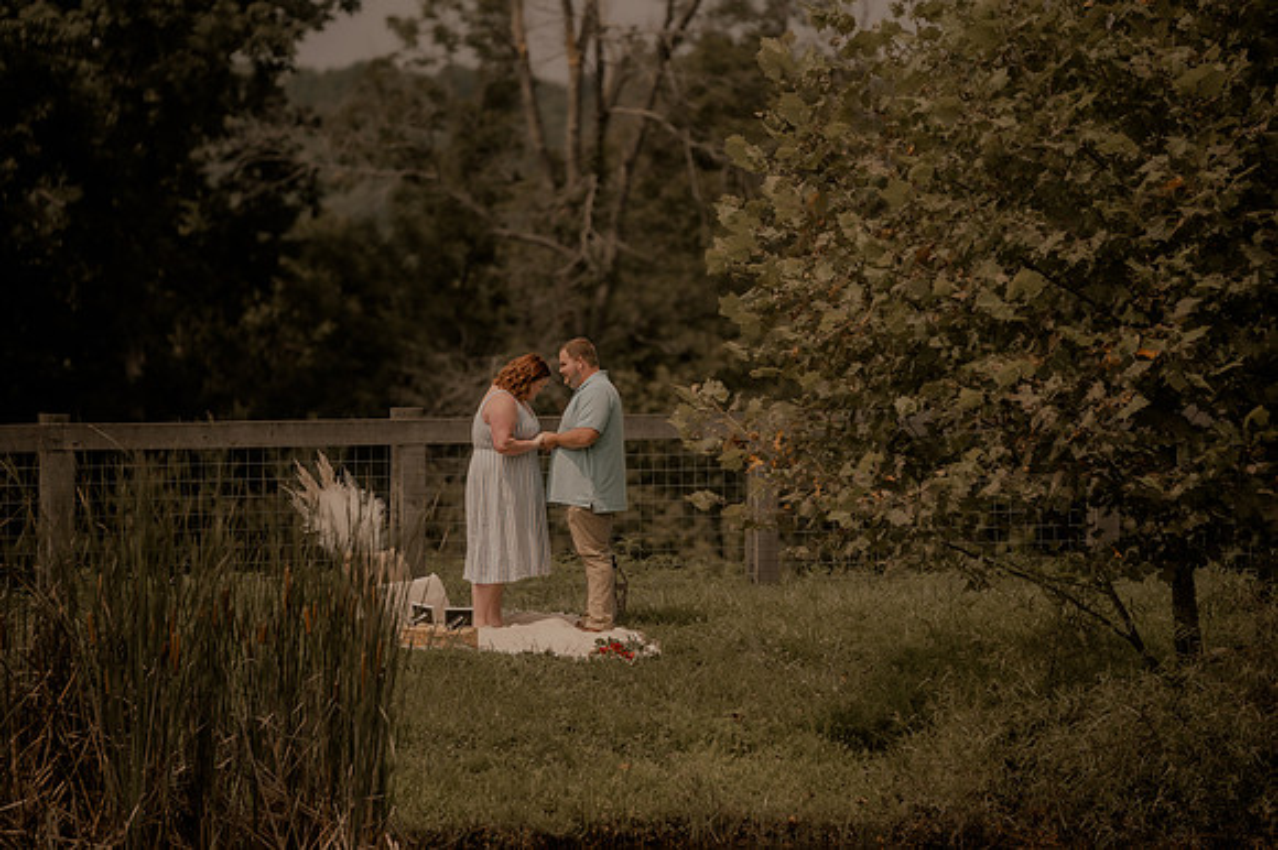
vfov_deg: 6.9
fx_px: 7096
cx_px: 639
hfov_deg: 10.3
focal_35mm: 200
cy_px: 425
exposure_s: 1/1600
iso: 125
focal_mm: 200
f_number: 2.8
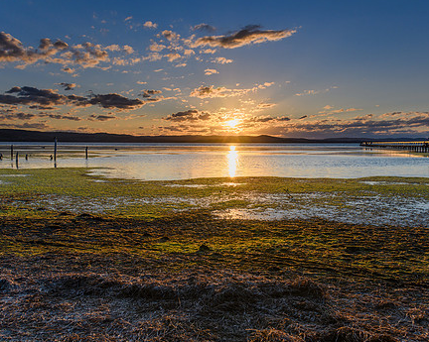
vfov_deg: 41.1
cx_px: 238
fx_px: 457
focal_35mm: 36
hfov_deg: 50.2
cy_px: 154
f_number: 8
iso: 250
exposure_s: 1/200
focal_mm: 28
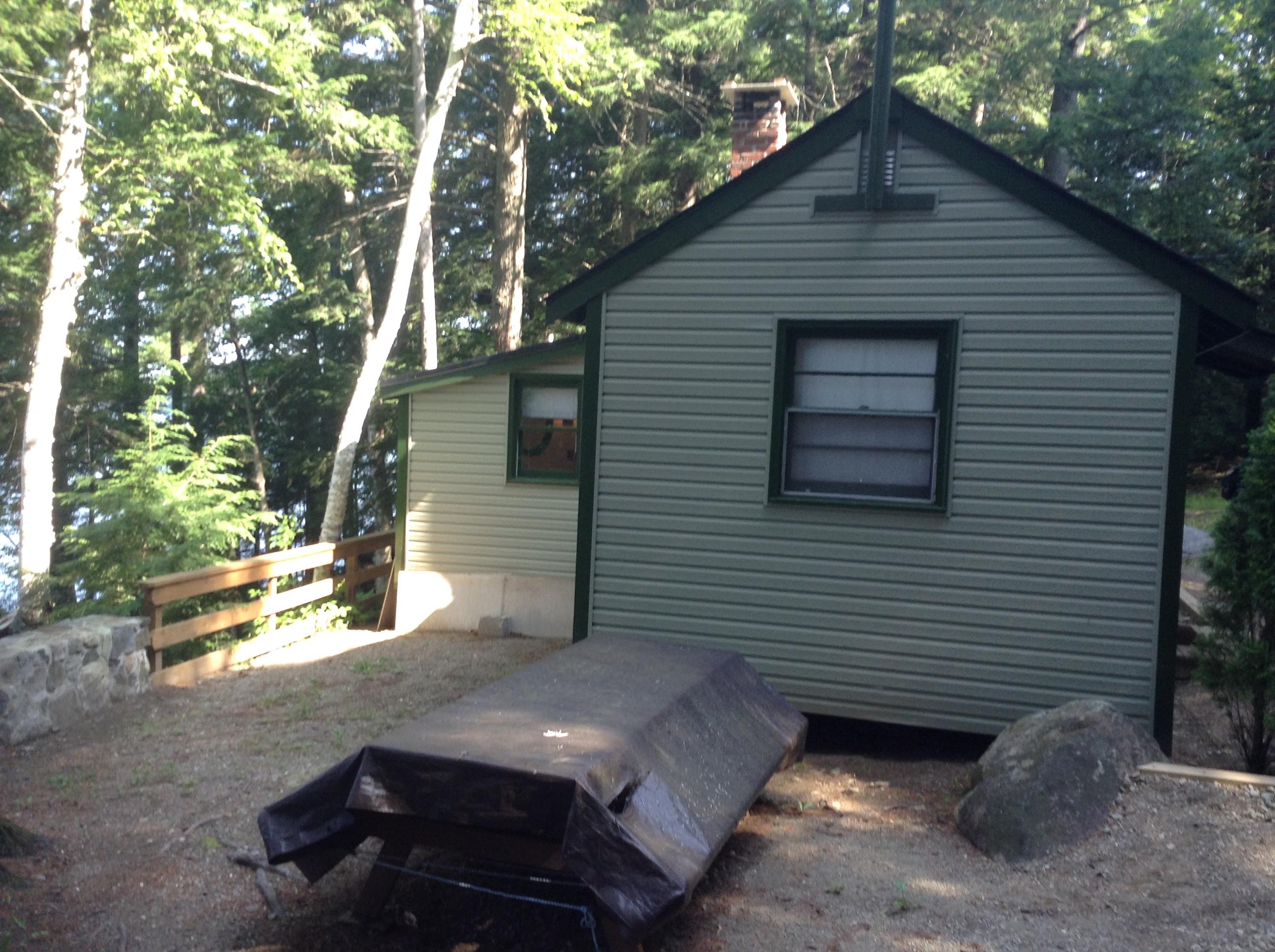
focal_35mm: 33
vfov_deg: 42.8
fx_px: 1214
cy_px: 476
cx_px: 638
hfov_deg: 55.4
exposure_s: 1/100
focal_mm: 3.3
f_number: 2.4
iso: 40
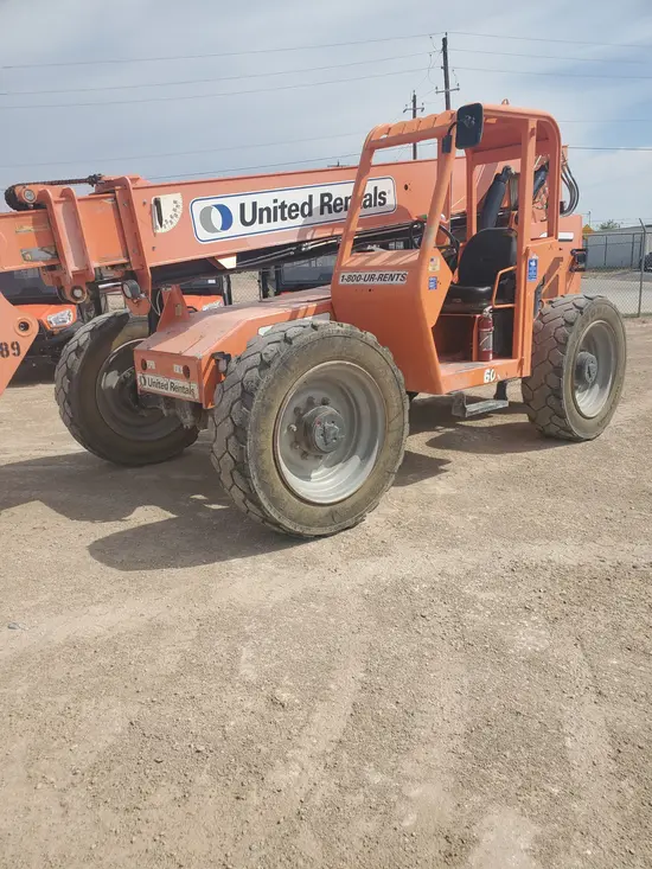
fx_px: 653
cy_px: 434
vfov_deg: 67.3
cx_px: 326
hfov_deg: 53.1
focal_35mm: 26
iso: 50
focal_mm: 4.3
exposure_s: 1/1989
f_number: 2.4
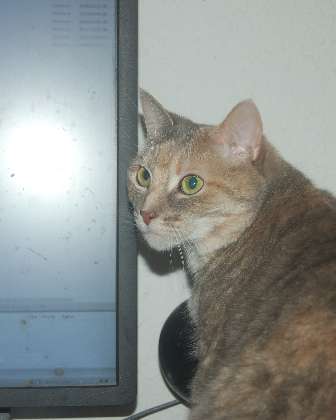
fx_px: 1057
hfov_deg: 18.1
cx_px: 151
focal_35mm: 85
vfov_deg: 22.5
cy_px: 210
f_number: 5
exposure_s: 1/60
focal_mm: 40
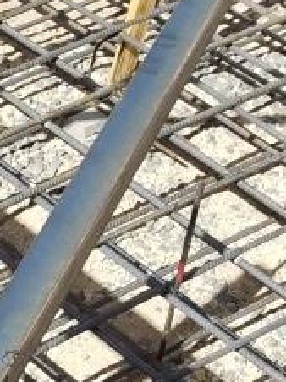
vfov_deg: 14.7
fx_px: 1302
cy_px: 678
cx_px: -298
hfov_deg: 11.3
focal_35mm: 118
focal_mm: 4.2
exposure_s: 1/1968
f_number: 1.7
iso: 50
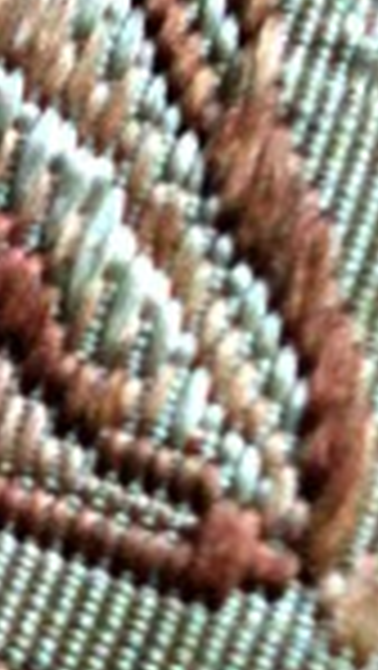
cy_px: 609
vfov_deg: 11.7
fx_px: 3255
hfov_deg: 6.2
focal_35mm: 183
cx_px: -706
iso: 125
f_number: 2.8
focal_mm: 3.85
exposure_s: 1/100
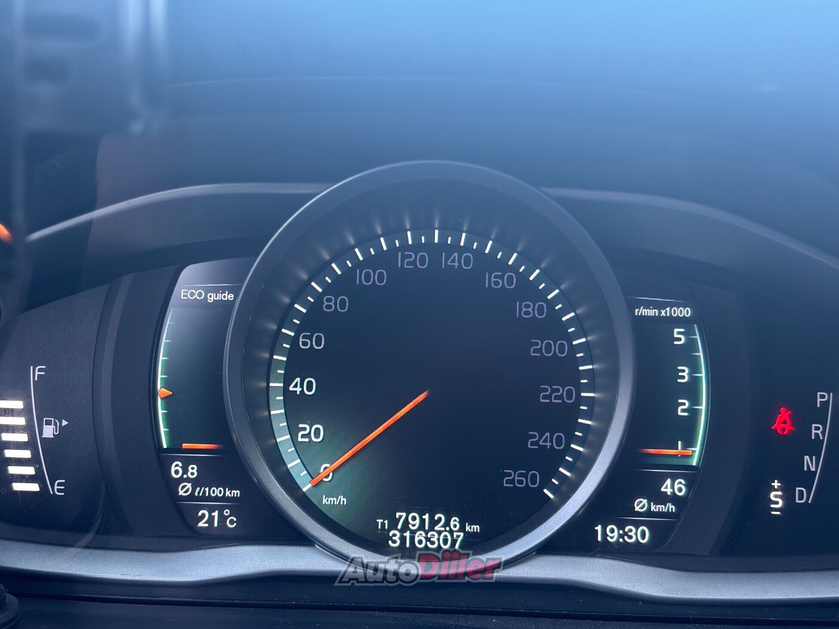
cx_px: 420
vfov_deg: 31.5
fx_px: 1115
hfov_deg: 41.2
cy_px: 314
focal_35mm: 46
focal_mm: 5.96
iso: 80
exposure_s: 1/60
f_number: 1.6
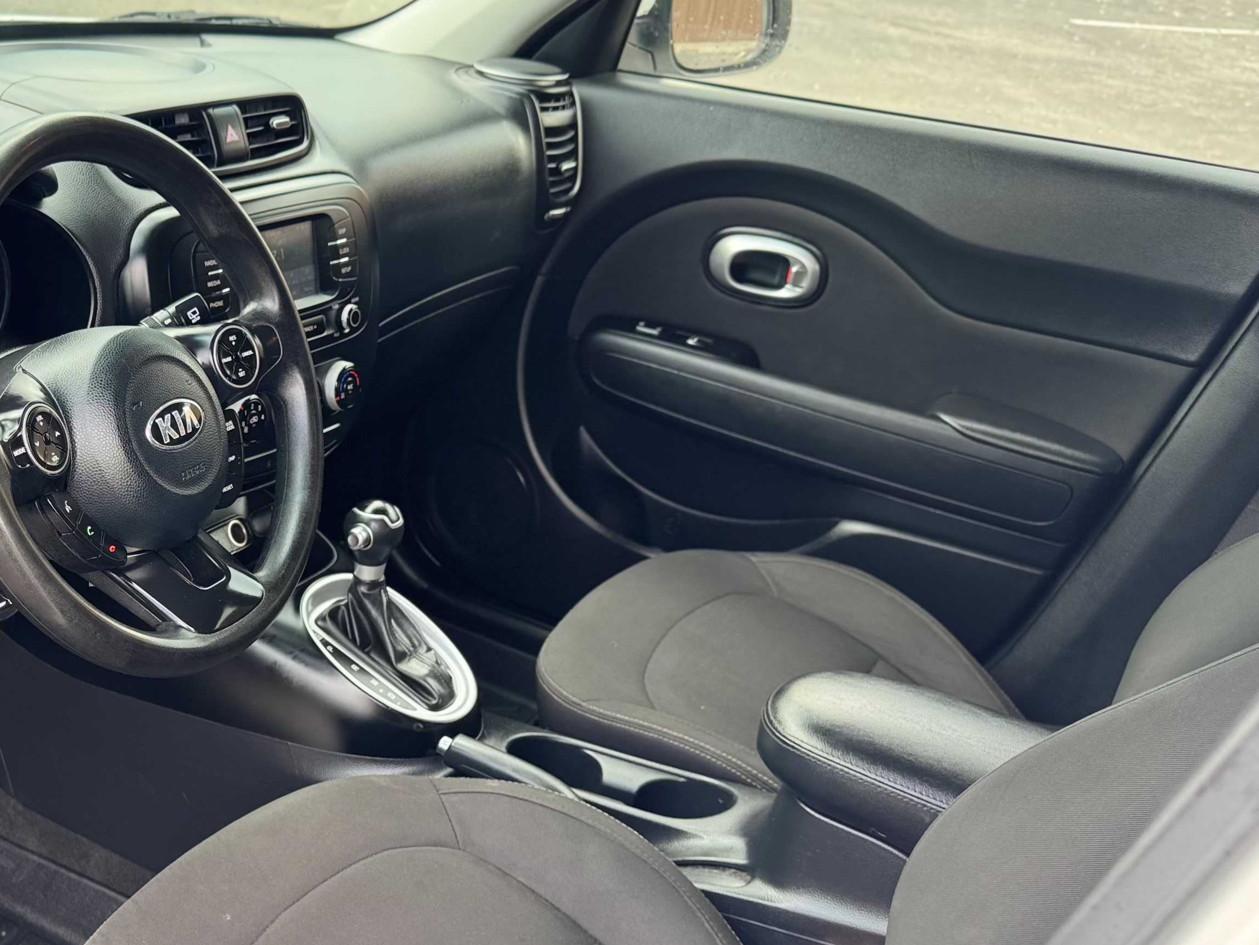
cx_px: 163
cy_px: 650
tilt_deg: -30.9
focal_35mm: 42
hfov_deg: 41.7
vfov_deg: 34.0
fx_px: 1528
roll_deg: -5.3
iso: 80
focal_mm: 6.76
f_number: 1.78
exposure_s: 1/146
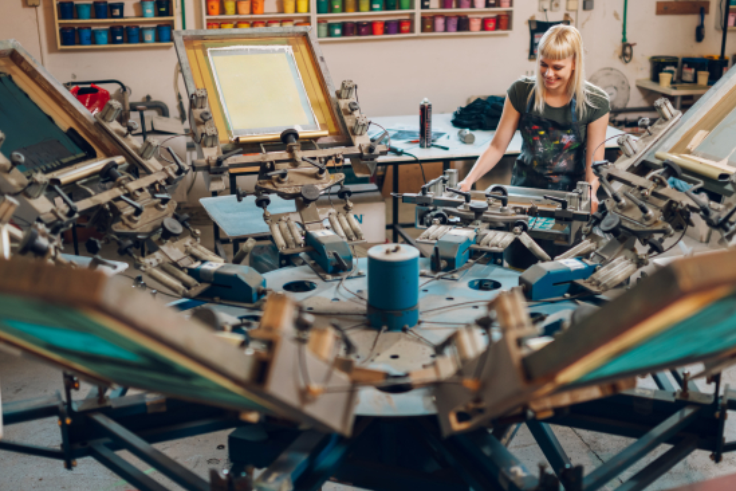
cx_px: 410
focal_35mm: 49
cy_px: 258
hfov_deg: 40.3
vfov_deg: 27.5
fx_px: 1002
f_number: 1.4
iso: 160
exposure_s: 1/320
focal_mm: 35
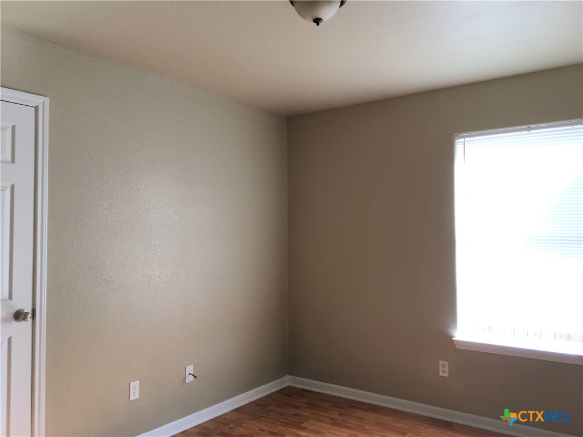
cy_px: 218
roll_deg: -0.9
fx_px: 488
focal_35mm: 29
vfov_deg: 48.2
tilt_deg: +1.4
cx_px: 292
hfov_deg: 61.7
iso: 32
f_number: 2.2
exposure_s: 1/60
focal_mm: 4.15
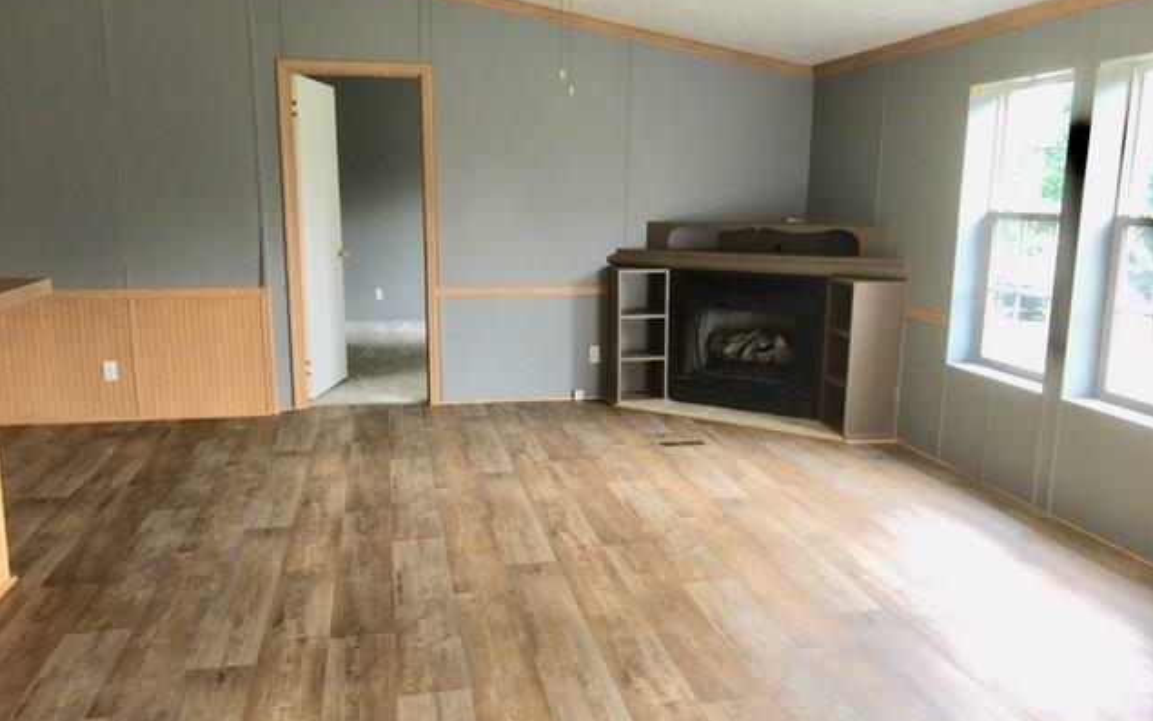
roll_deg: -0.7
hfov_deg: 61.2
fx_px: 974
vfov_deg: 40.6
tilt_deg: -9.9
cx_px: 577
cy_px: 387
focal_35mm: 31
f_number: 2.2
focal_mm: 4.15
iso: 80
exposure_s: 1/30
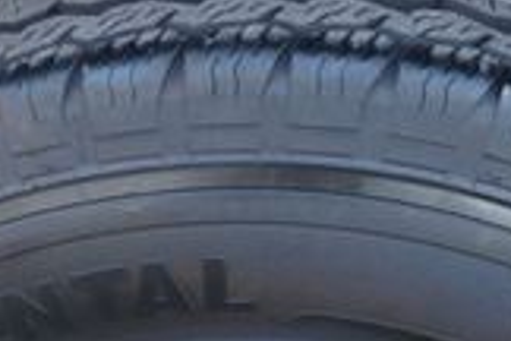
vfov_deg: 13.8
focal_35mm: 95
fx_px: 1348
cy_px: 464
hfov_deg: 21.3
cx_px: 123
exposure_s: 1/60
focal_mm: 16
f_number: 4
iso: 200
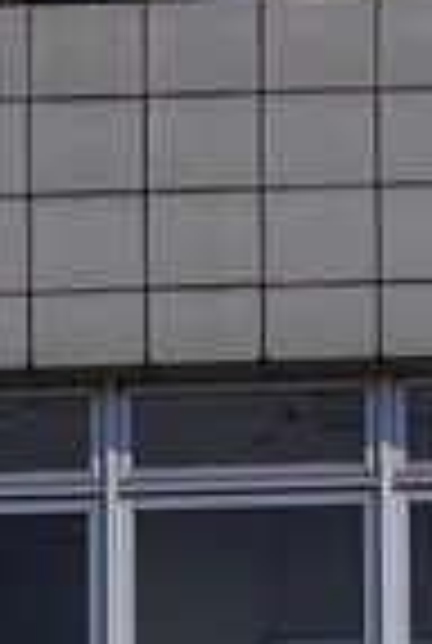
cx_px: 515
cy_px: -279
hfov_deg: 0.8
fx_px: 30433
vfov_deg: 1.2
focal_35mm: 1699
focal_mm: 280
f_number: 8
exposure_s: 1/500
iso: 100
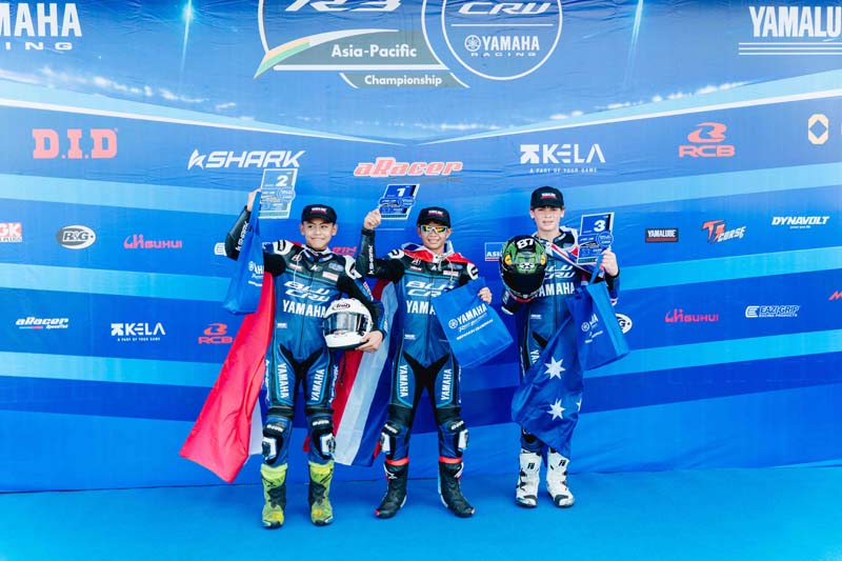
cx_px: 421
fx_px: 875
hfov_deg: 51.4
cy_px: 280
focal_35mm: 37
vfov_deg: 35.6
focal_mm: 37.4
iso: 320
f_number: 2.8
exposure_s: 1/800
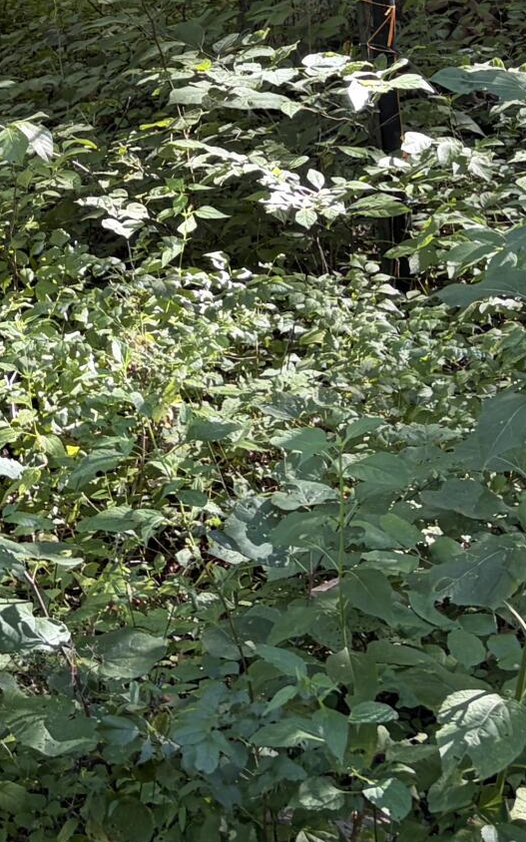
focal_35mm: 98
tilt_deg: +3.6
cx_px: -163
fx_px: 2249
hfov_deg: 12.9
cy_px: -177
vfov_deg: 19.9
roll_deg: -2.8
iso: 64
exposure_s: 1/122
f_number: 1.6
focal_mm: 5.96
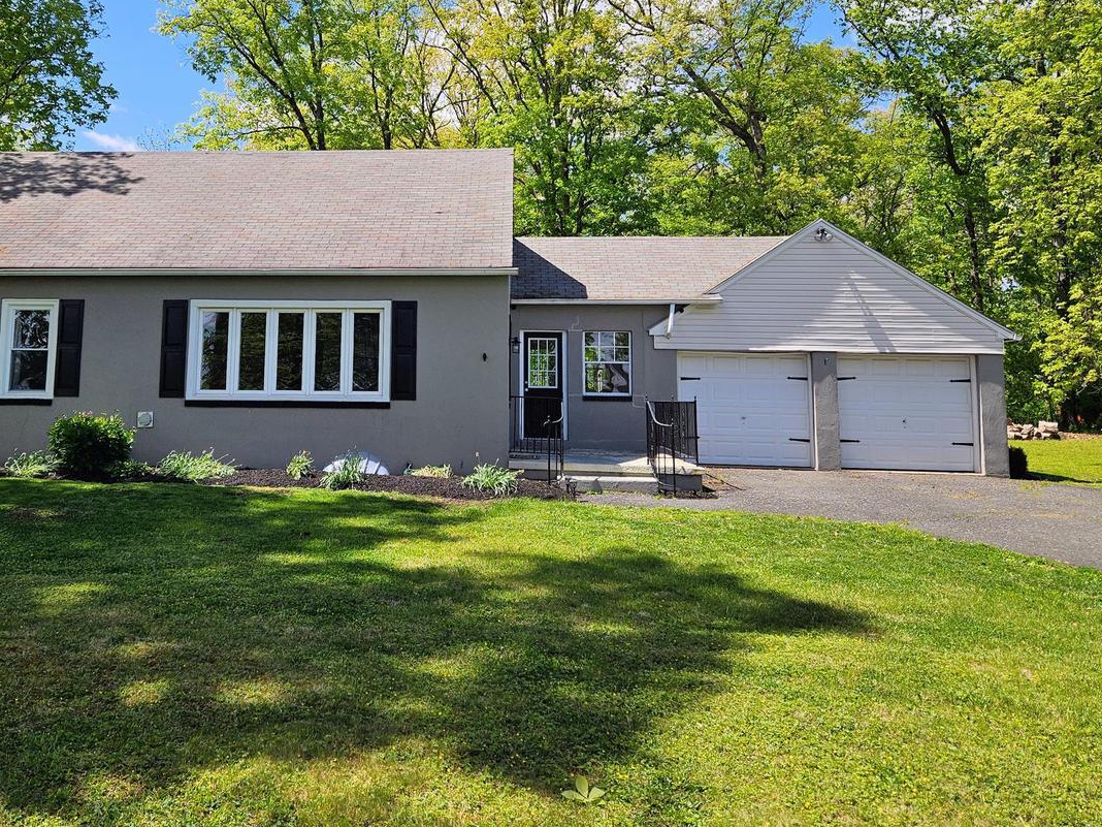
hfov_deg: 57.9
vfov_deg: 44.8
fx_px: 987
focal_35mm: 31
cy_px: 280
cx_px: 447
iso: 32
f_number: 1.8
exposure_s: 1/1571
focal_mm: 5.4
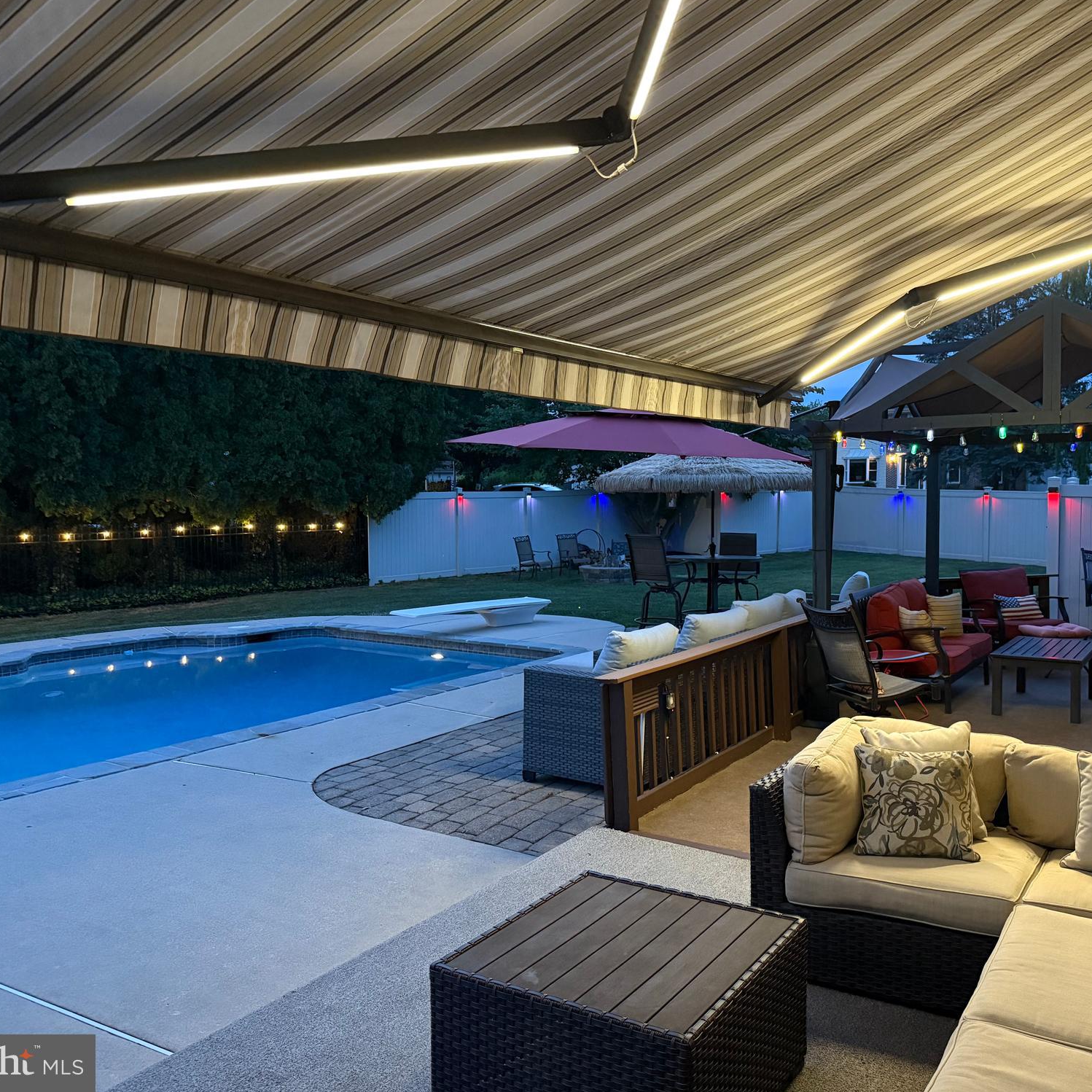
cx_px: 660
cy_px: 534
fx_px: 1035
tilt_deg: -1.9
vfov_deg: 55.6
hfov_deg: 55.2
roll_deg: +0.0
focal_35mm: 29
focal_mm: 6.76
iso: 1000
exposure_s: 1/36
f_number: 1.78
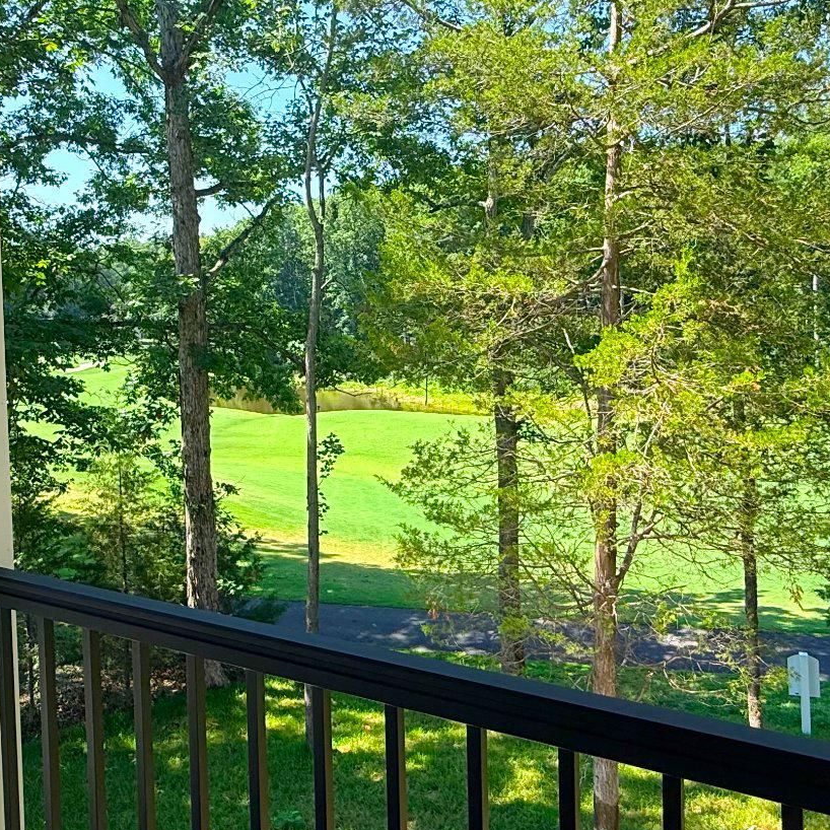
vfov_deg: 52.2
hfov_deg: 52.5
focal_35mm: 31
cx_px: 376
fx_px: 841
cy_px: 333
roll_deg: +1.3
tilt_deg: -2.0
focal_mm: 2.22
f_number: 2.2
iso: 64
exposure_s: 1/638
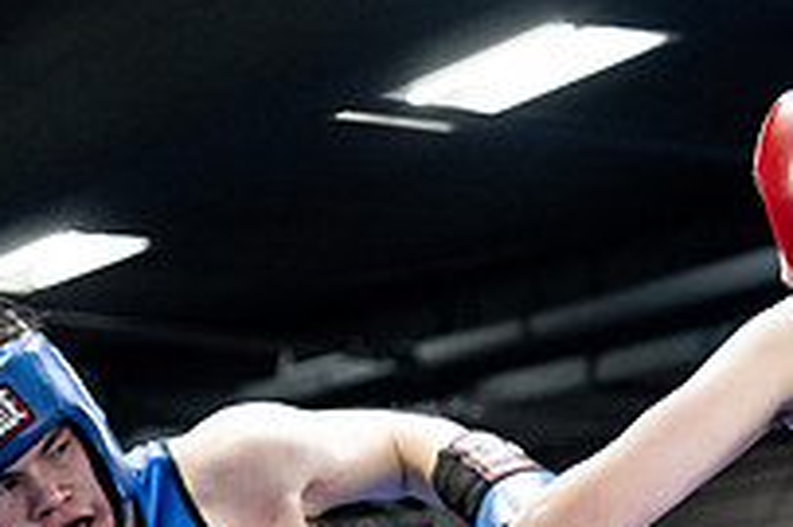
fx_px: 4028
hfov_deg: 11.2
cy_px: 650
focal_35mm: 183
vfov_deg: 7.4
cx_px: 742
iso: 8000
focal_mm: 64
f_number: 2.8
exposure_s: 1/1000
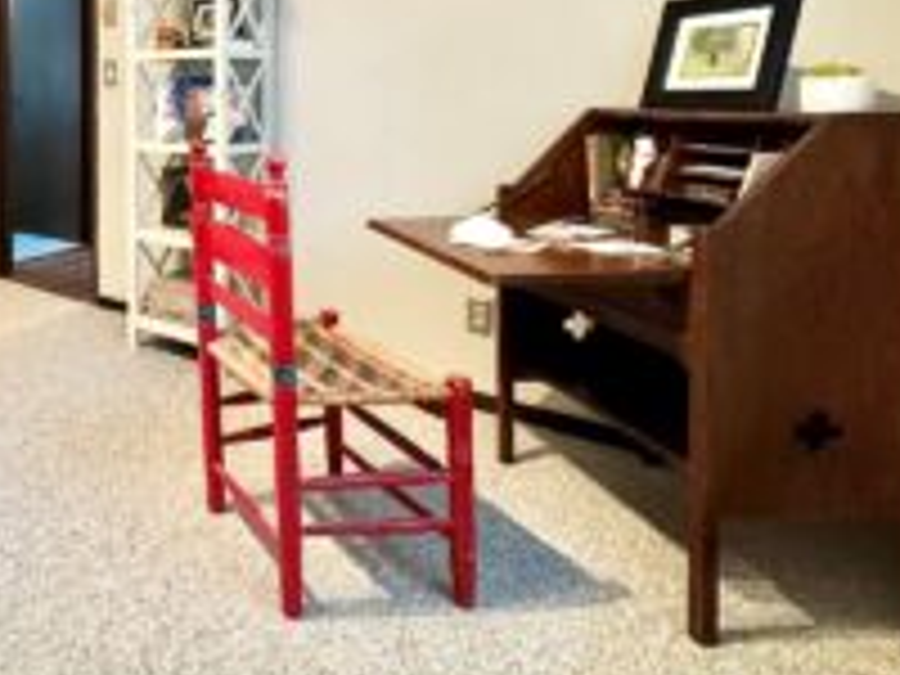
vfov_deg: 46.6
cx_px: 58
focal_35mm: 28
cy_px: 117
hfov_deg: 53.7
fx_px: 728
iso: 1250
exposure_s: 1/60
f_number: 2.2
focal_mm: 2.22
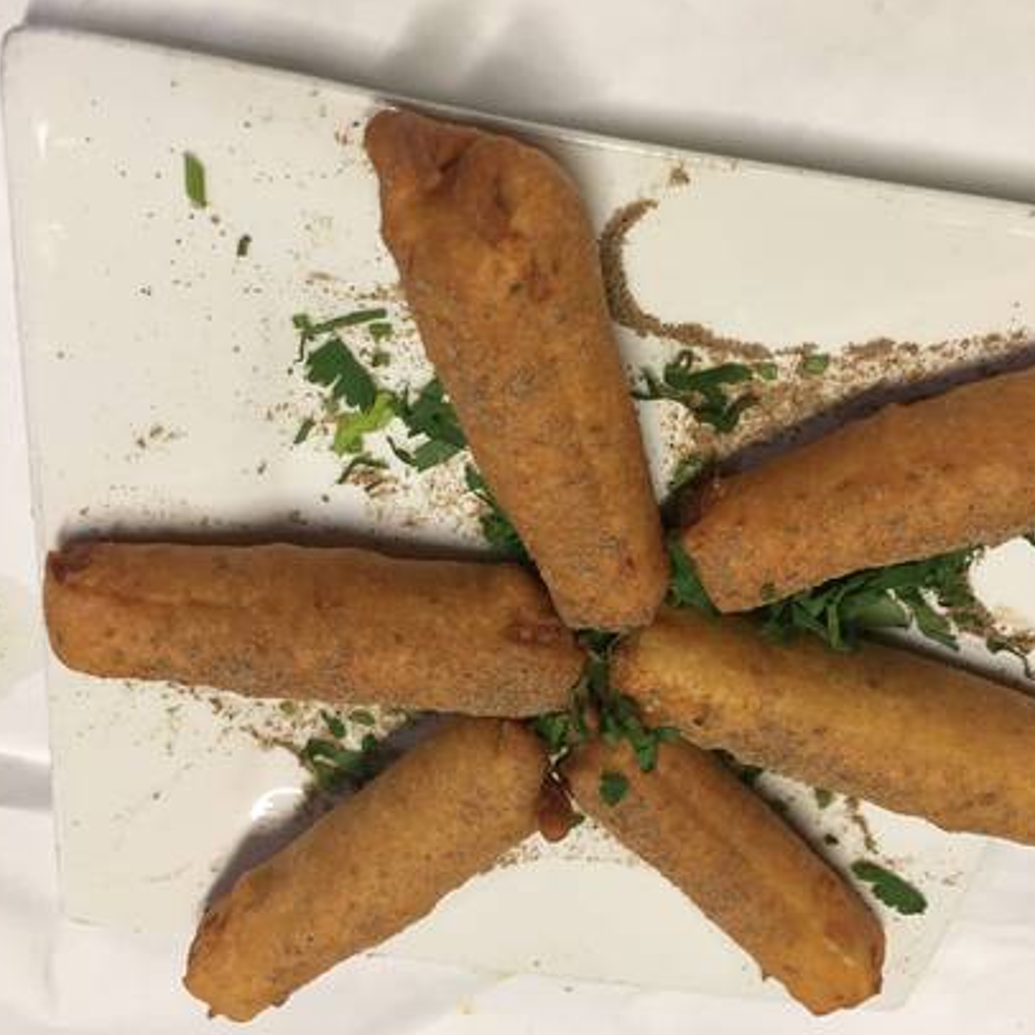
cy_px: 515
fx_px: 1252
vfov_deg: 44.9
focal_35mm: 37
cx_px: 591
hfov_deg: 44.8
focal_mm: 4.15
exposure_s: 1/15
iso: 50
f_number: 2.2
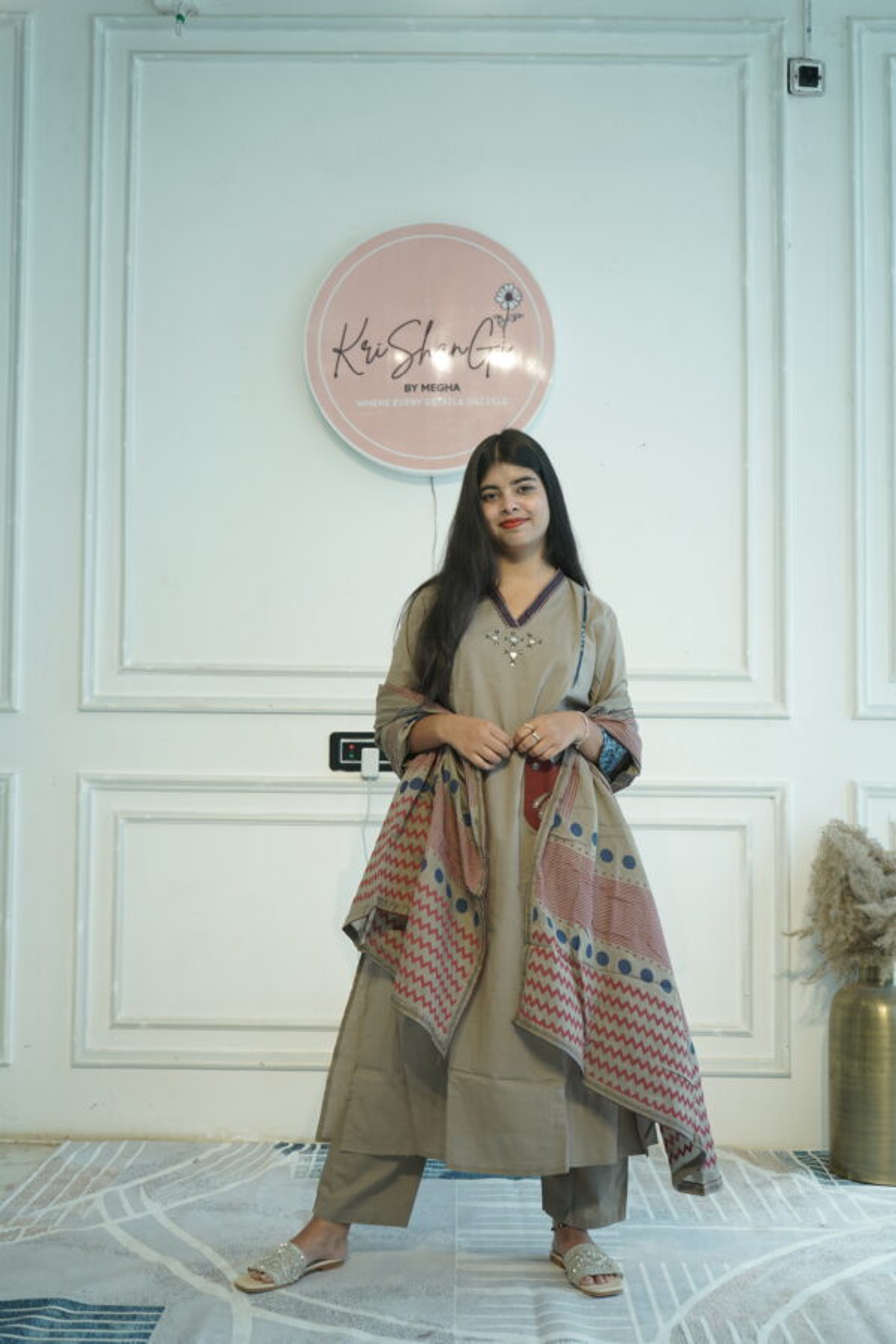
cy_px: 672
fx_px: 1456
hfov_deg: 34.2
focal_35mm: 39
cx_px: 448
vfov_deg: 49.6
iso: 160
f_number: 4.5
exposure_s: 1/100
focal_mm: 39
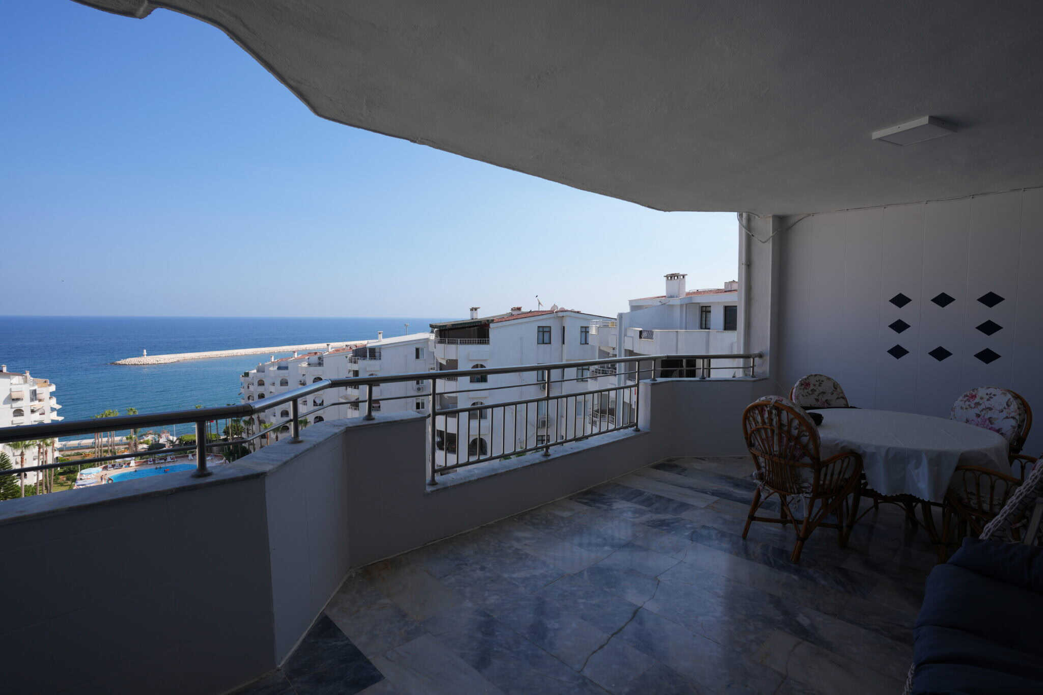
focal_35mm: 17
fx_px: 492
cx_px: 522
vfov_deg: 70.4
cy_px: 348
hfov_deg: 93.3
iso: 100
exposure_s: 1/400
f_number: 6.3
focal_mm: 17
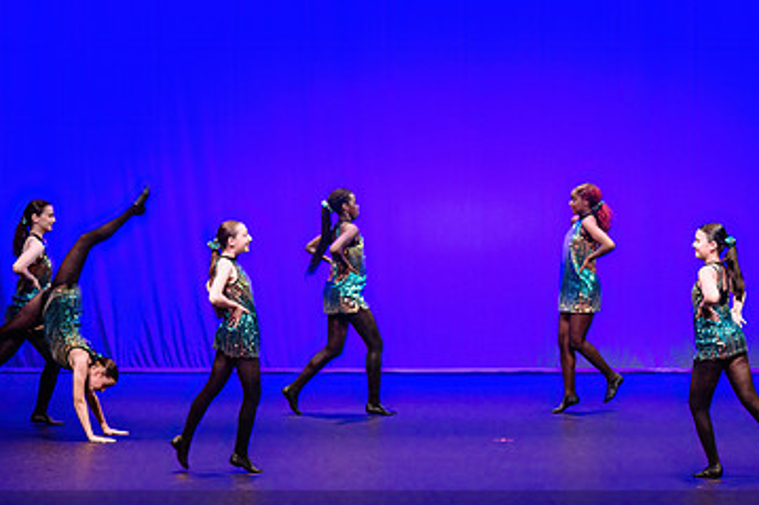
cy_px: 217
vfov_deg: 10.6
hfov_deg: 15.9
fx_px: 2718
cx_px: 473
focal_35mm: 129
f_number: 2.8
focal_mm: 70
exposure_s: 1/250
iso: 1600
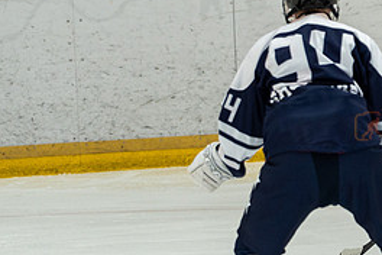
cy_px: 131
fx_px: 5241
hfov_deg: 4.2
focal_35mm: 494
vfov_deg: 2.8
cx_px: 417
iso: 800
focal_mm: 150
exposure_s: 1/1600
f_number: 3.5
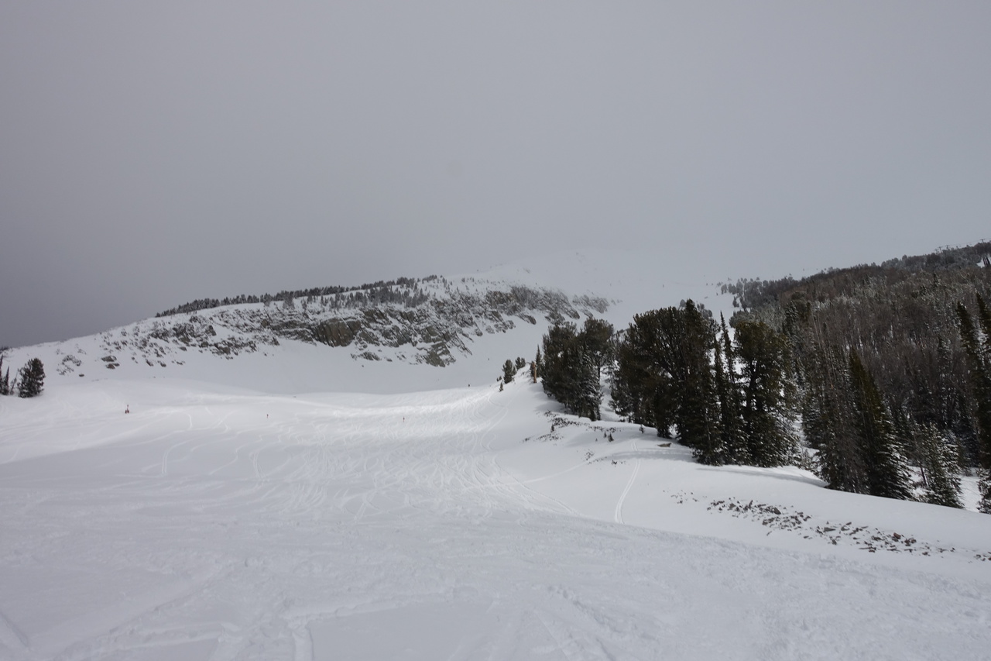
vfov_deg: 53.1
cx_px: 496
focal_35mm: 24
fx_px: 661
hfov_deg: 73.8
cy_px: 330
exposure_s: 1/320
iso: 125
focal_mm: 8.8
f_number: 5.6
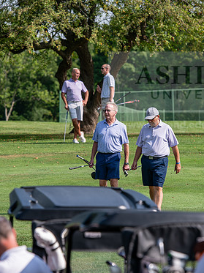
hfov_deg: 6.0
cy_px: 140
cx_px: 86
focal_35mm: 247
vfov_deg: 8.0
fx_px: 1944
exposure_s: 1/500
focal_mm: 165
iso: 80
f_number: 5
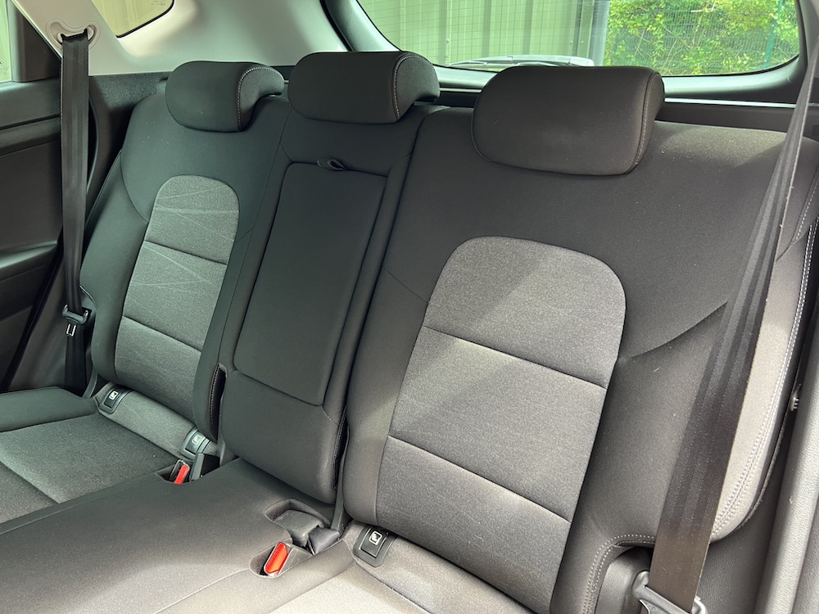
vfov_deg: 53.1
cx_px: 410
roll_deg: +0.5
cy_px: 307
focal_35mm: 26
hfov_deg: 67.3
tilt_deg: -24.0
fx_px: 615
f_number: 1.5
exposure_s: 1/86
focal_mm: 5.7
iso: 125
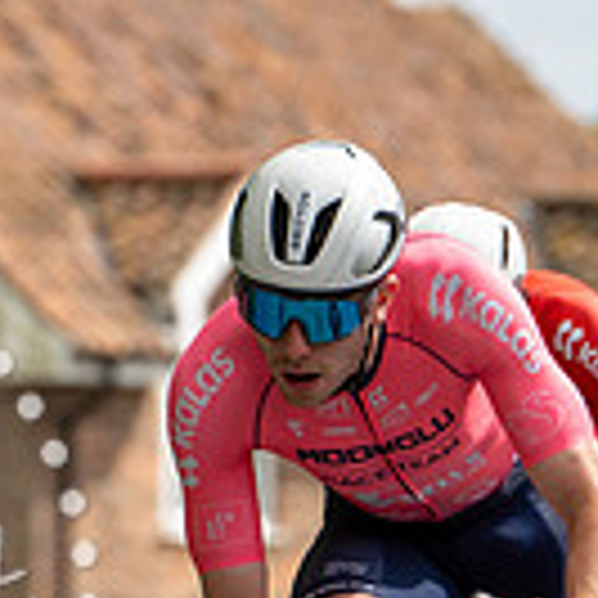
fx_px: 11785
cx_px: 378
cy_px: 384
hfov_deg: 2.9
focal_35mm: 603
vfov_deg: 2.9
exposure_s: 1/640
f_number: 4
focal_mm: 163
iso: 100
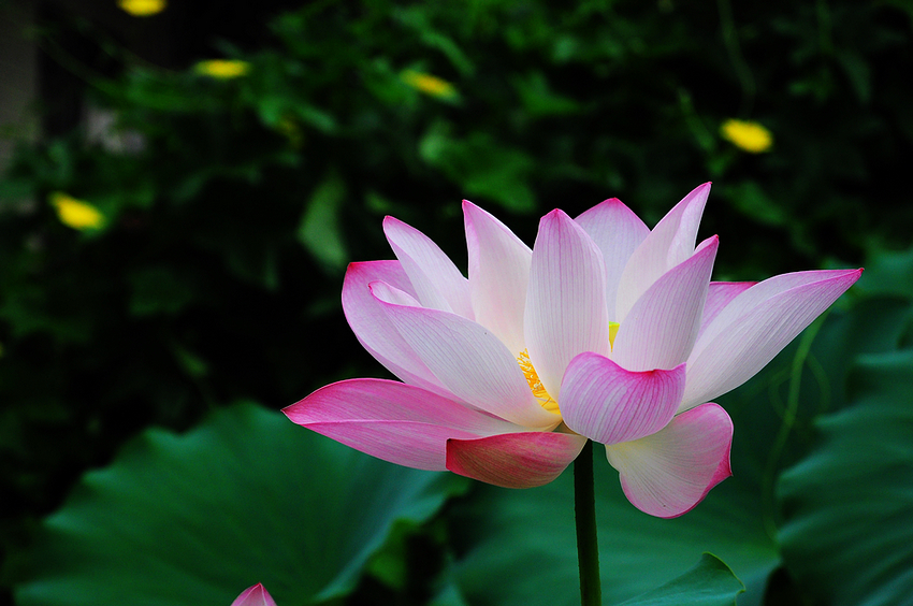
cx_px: 456
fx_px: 3229
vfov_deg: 10.7
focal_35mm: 128
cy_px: 303
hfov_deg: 16.1
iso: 800
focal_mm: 85
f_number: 6.3
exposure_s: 1/1600
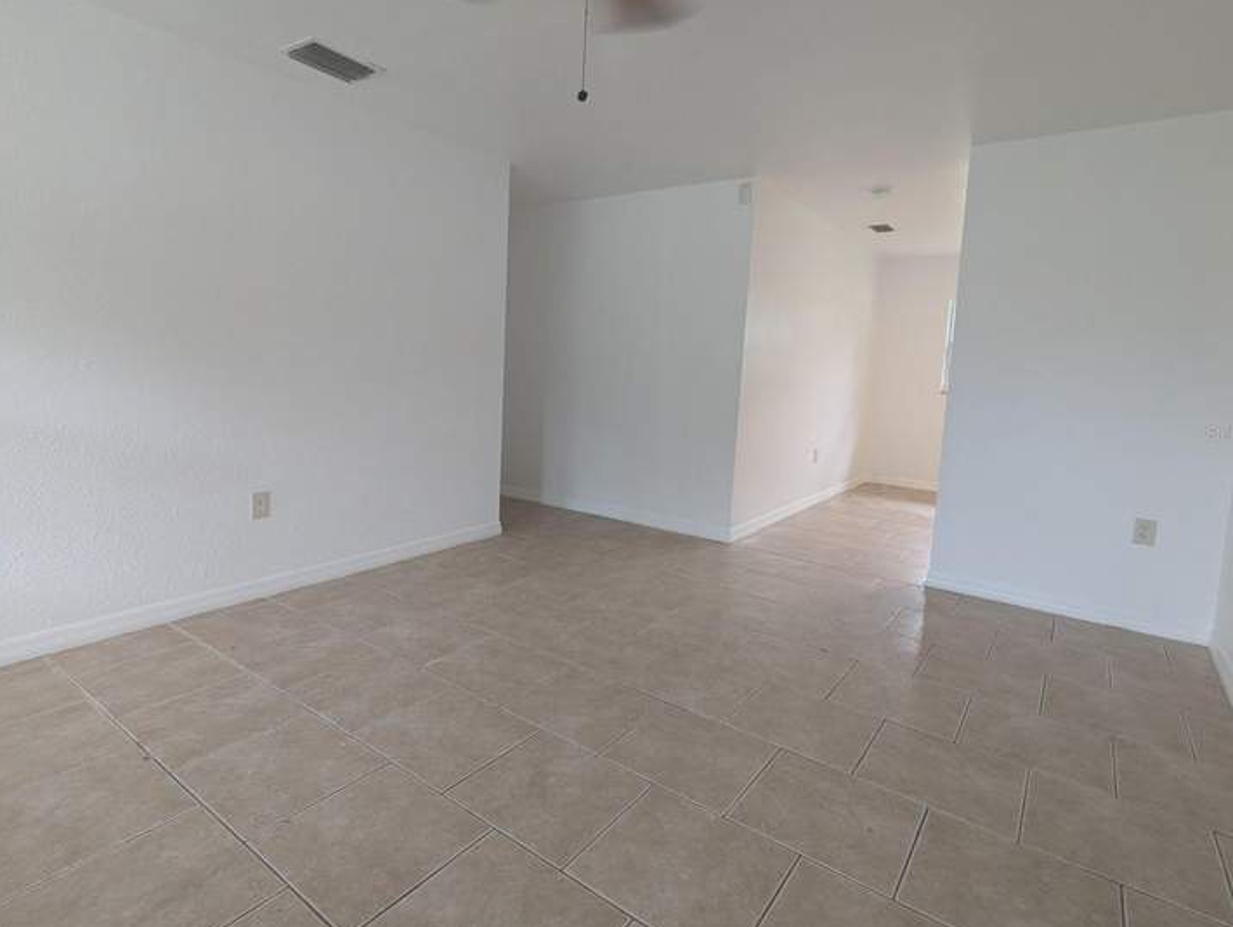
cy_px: 433
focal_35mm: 18
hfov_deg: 87.7
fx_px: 642
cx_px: 595
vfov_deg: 71.6
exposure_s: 1/24
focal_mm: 2.35
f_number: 2.2
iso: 61
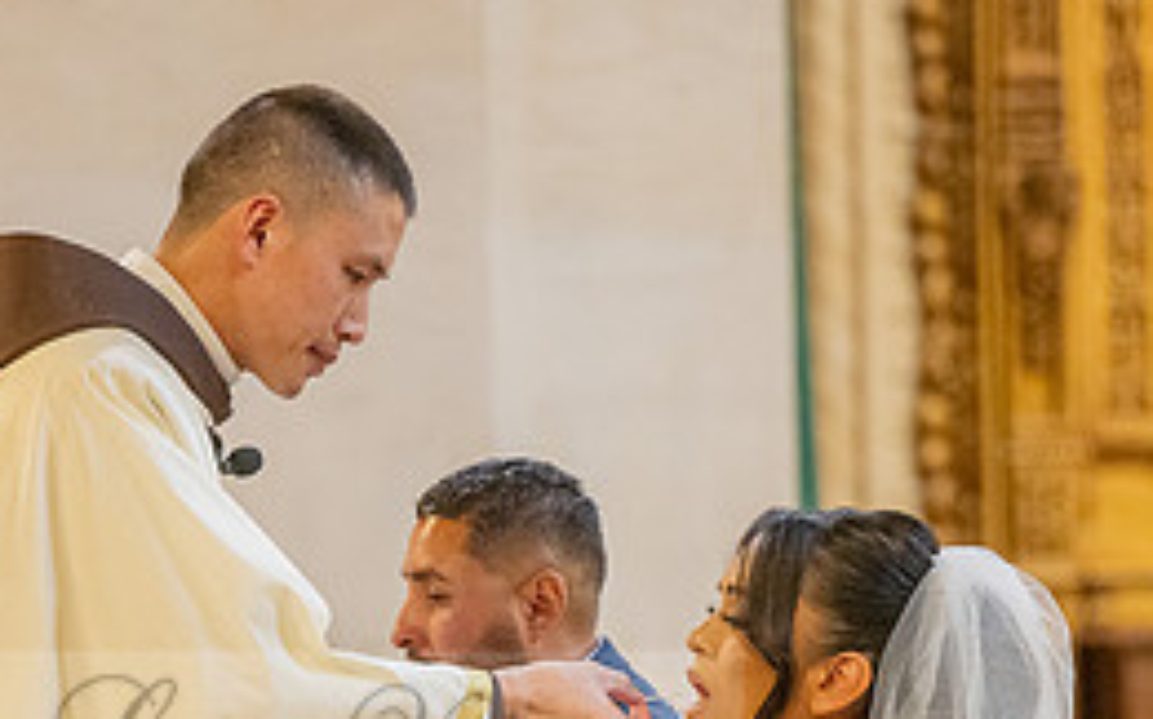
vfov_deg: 5.6
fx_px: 7284
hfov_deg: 9.0
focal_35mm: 232
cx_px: 368
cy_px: 757
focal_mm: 102
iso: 2000
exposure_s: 1/200
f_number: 2.8
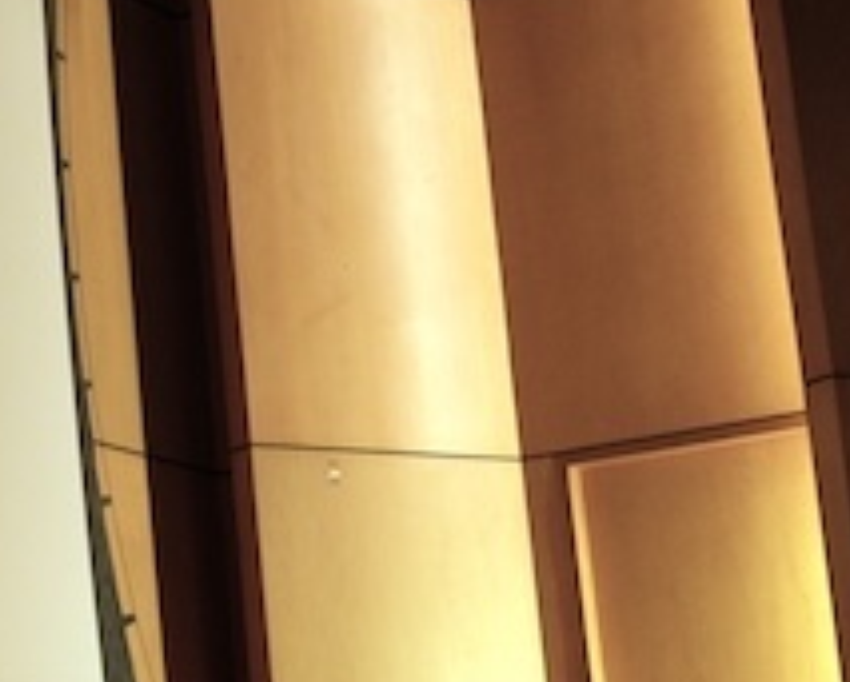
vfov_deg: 15.1
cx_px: -603
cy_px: 512
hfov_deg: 16.3
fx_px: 2570
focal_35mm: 102
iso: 2000
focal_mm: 29
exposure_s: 1/100
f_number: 4
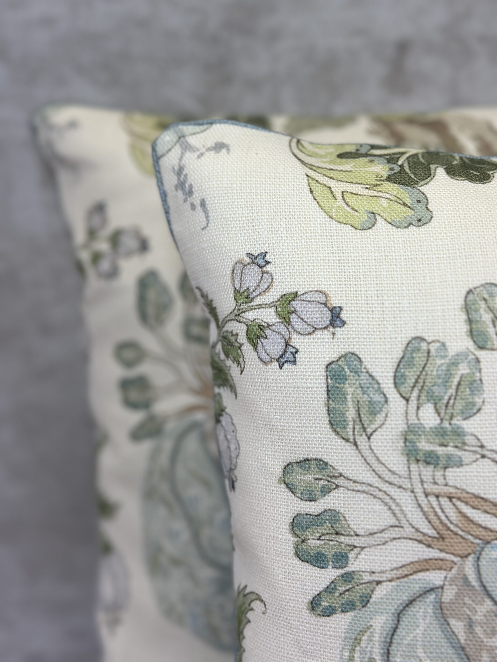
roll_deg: +1.4
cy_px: 331
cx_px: 248
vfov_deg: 39.7
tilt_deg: -17.9
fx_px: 919
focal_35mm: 48
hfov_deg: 30.3
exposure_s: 1/428
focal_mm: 6.86
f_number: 1.78
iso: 80
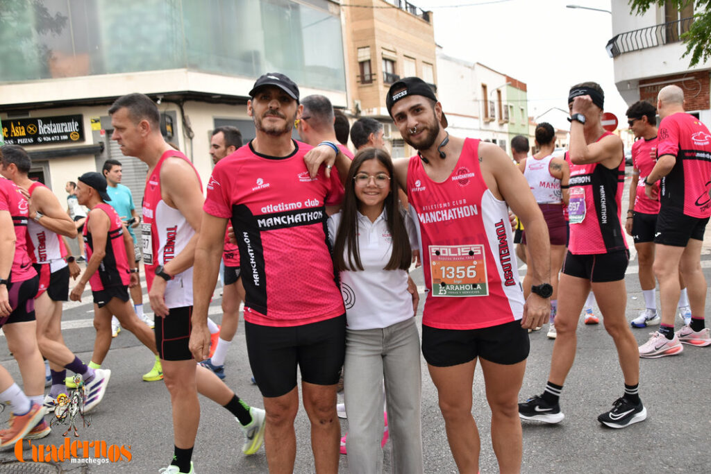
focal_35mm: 33
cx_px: 356
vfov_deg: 40.0
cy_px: 237
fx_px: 652
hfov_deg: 57.2
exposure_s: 1/160
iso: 100
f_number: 4.5
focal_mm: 22
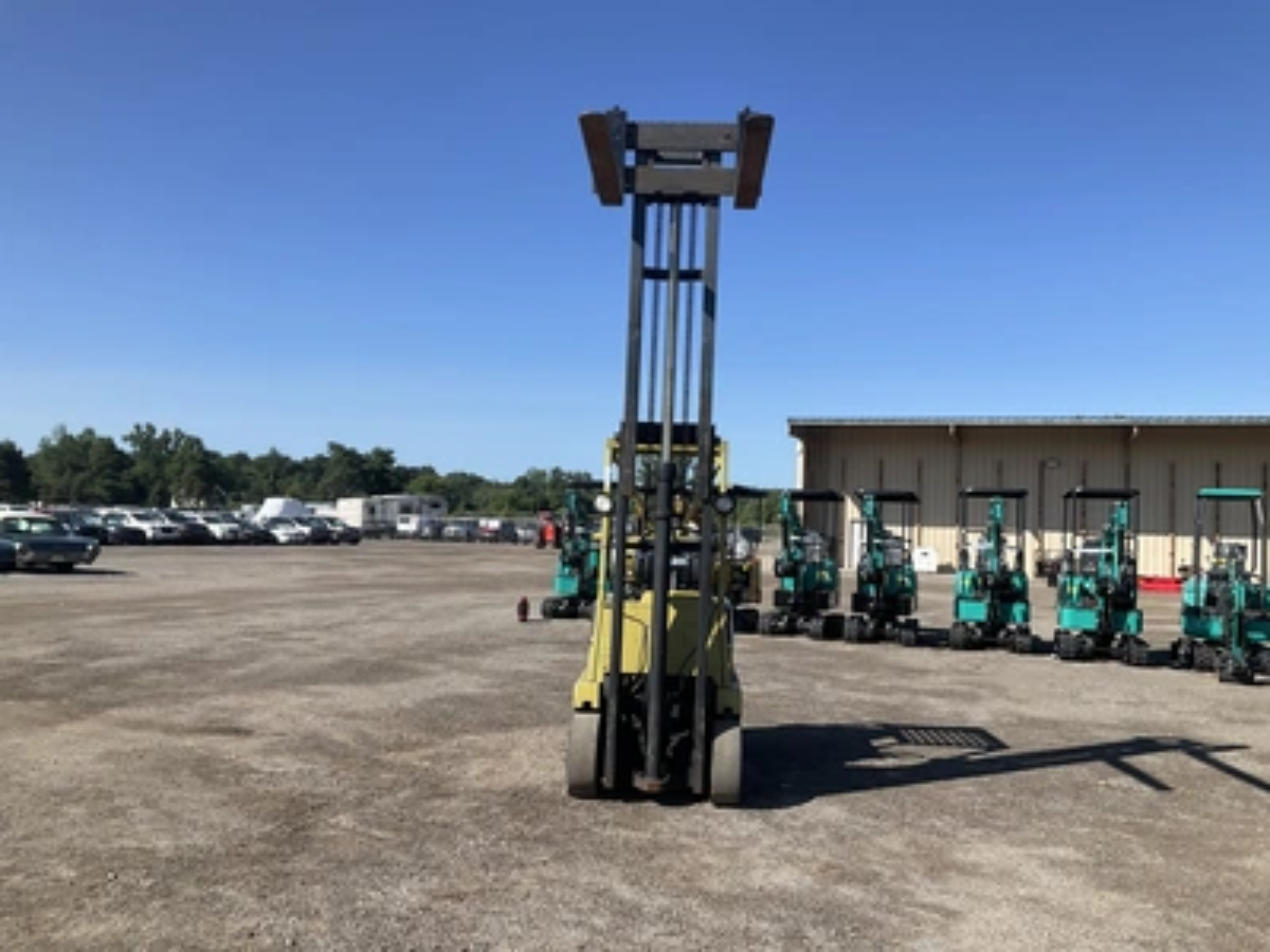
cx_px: 635
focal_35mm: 29
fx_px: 1064
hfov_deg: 61.7
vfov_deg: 48.2
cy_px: 476
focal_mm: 3
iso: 25
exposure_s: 1/1730
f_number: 1.8
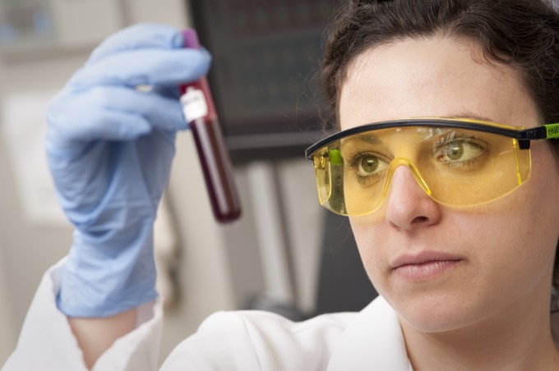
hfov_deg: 19.5
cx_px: 280
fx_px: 1629
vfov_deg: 13.0
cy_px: 186
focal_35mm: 105
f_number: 6.3
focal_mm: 105
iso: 200
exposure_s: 1/80
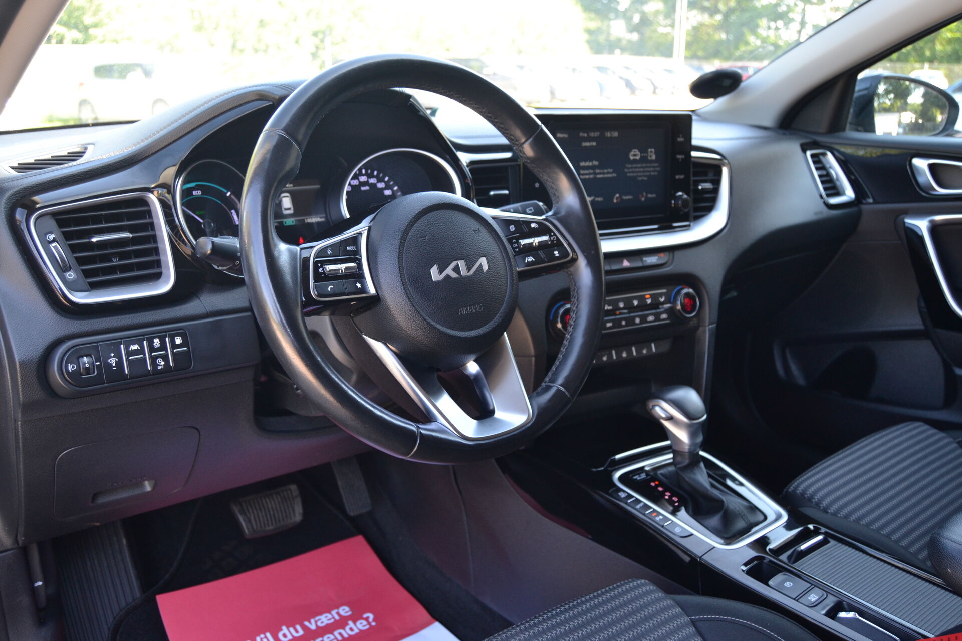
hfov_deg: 61.9
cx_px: 481
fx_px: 802
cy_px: 320
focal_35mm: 30
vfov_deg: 43.6
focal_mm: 20
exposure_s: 1/100
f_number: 5
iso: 400
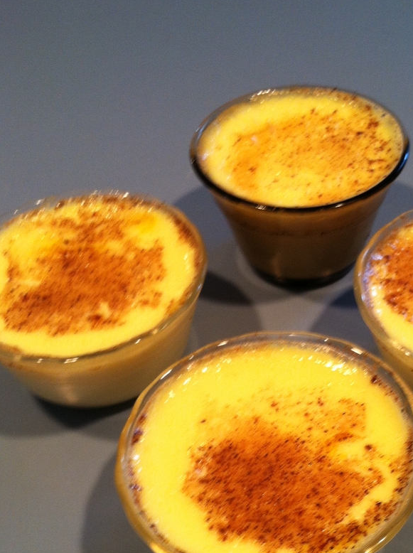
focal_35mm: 54
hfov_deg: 26.8
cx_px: 278
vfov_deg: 35.3
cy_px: 357
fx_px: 861
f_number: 2.8
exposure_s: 1/15
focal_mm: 3.85
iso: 80
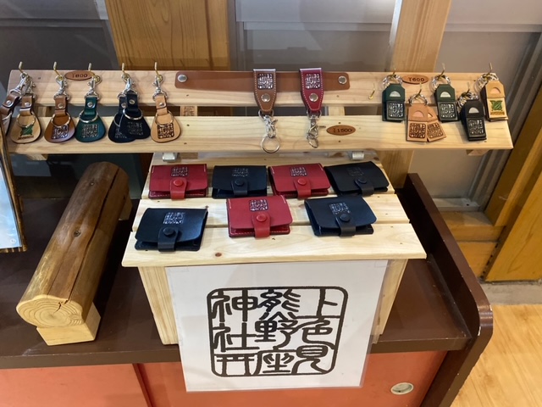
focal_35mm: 26
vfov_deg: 53.1
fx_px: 407
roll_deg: -1.7
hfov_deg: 67.3
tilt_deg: -40.9
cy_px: 204
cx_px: 271
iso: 500
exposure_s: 1/60
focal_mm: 4.25
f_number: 1.8
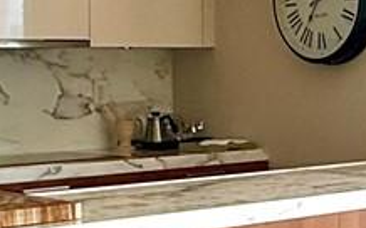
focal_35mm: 109
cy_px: 119
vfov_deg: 12.0
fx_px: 1087
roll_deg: +0.6
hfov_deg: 18.8
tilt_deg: -2.2
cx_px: 319
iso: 64
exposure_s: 1/129
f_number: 2.2
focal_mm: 2.22
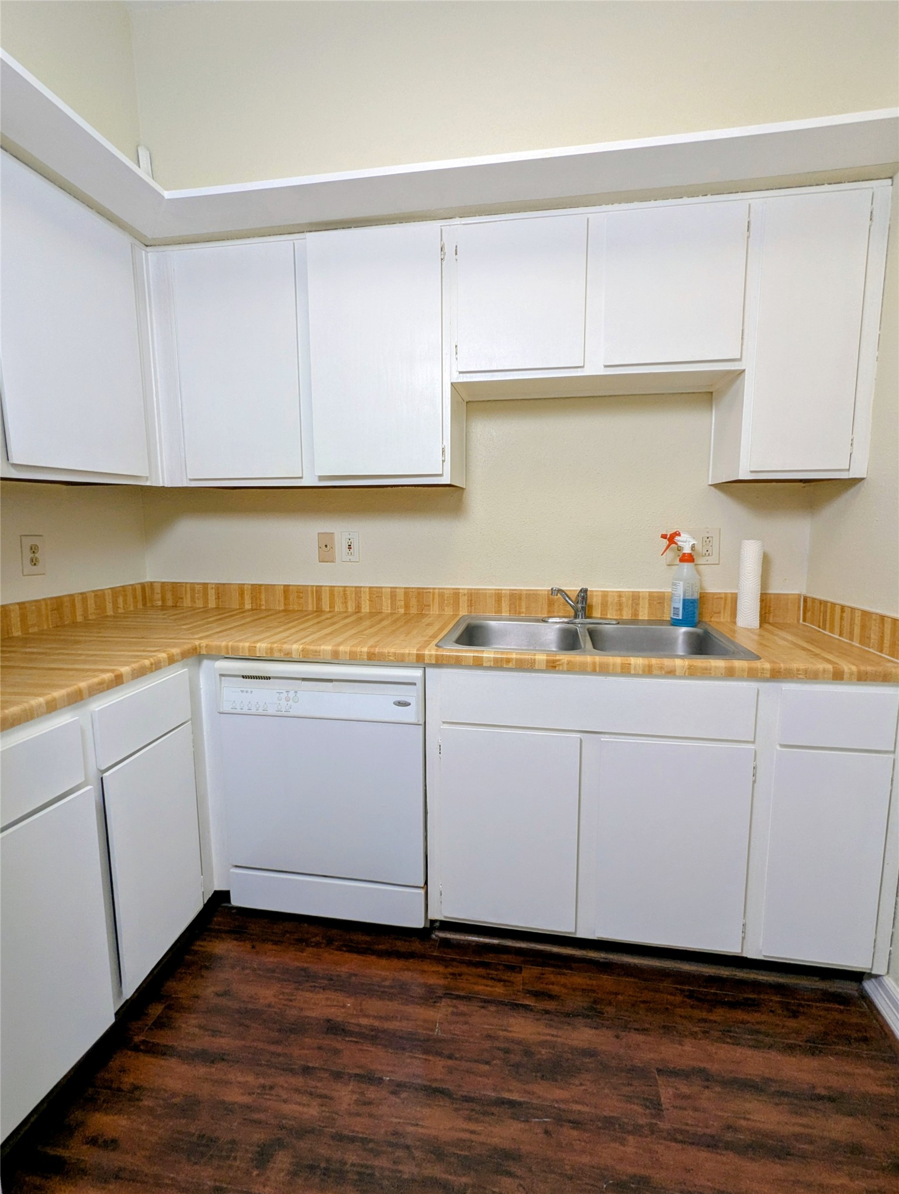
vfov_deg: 94.4
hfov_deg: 78.2
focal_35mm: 16
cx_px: 450
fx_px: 553
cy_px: 597
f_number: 2.2
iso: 115
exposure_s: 1/40
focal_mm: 2.35
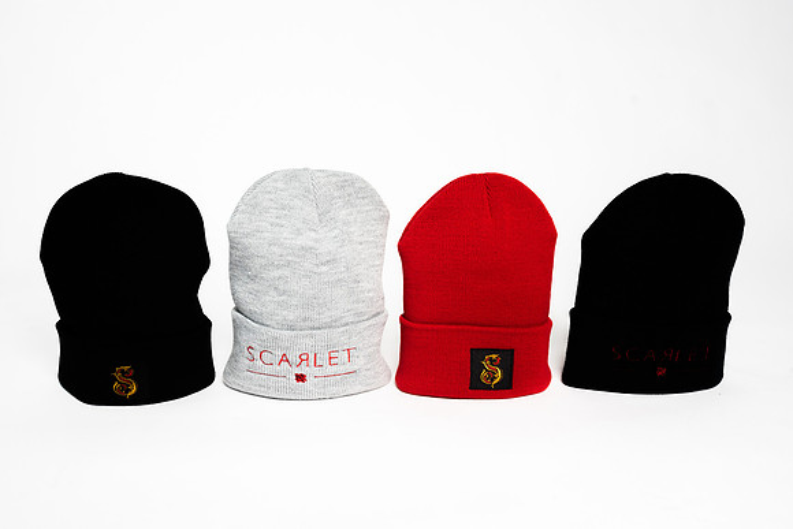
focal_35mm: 35
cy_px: 264
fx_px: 771
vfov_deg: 37.9
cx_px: 396
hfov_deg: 54.4
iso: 100
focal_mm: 35
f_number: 8
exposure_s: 1/60
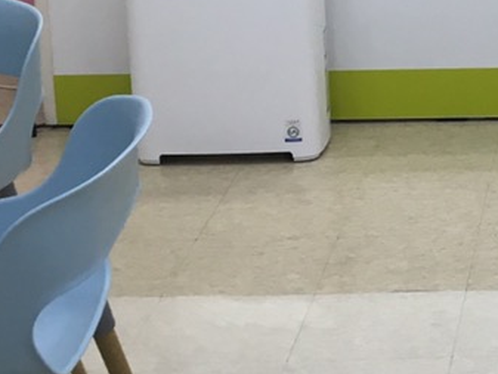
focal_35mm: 129
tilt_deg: -12.0
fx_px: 1857
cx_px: 653
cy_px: -37
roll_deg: +1.2
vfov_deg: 11.3
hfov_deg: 14.6
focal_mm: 4.15
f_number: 2.2
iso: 25
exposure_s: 1/40
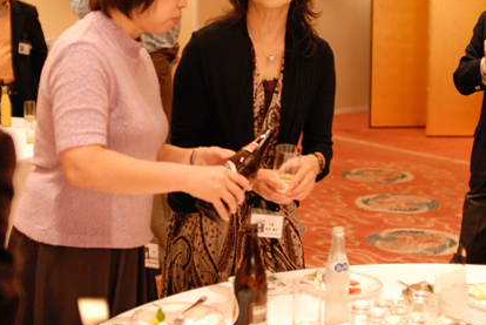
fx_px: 878
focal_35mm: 65
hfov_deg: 30.9
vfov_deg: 20.9
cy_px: 121
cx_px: 248
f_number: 2
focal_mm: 28
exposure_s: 1/80
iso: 800
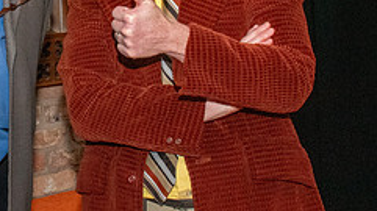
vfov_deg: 11.2
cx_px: 55
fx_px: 1059
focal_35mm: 106
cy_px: -24
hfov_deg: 19.9
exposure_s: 1/160
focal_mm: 28
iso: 5000
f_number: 14
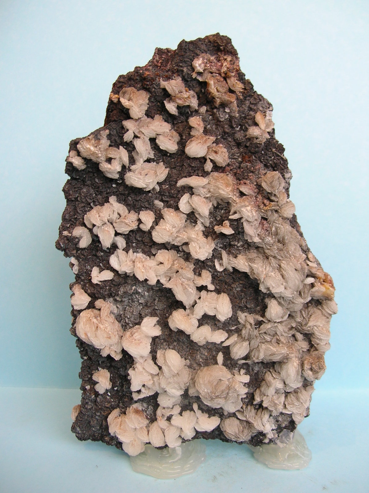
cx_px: 184
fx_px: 512
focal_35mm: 36
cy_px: 246
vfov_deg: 51.4
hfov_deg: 39.6
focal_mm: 6
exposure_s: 1/9.3
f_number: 2.7
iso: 50
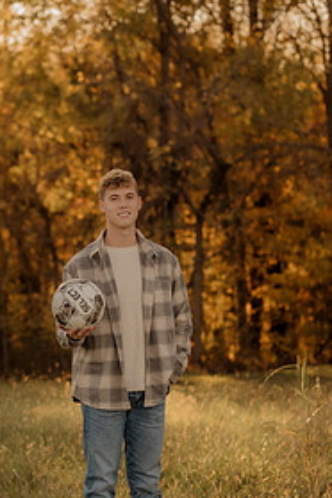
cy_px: 241
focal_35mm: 121
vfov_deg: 16.9
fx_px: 1674
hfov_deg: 11.3
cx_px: 87
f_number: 1.8
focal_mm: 50
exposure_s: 1/1250
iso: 250
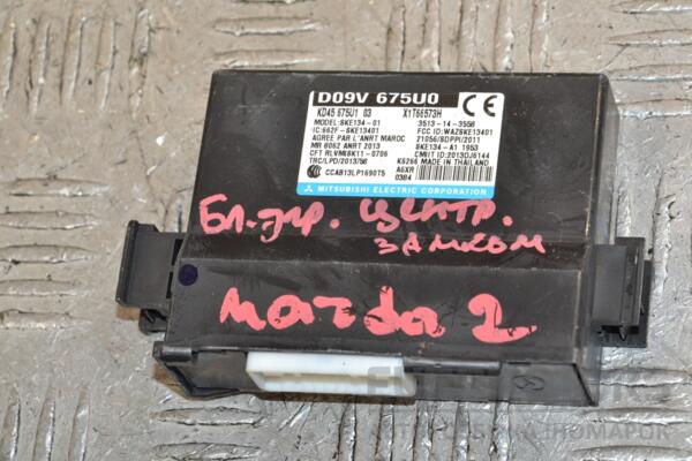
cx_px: 346
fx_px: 3027
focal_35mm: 158
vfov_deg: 8.7
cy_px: 230
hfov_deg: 13.0
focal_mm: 105
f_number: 11
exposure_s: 1/200
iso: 800
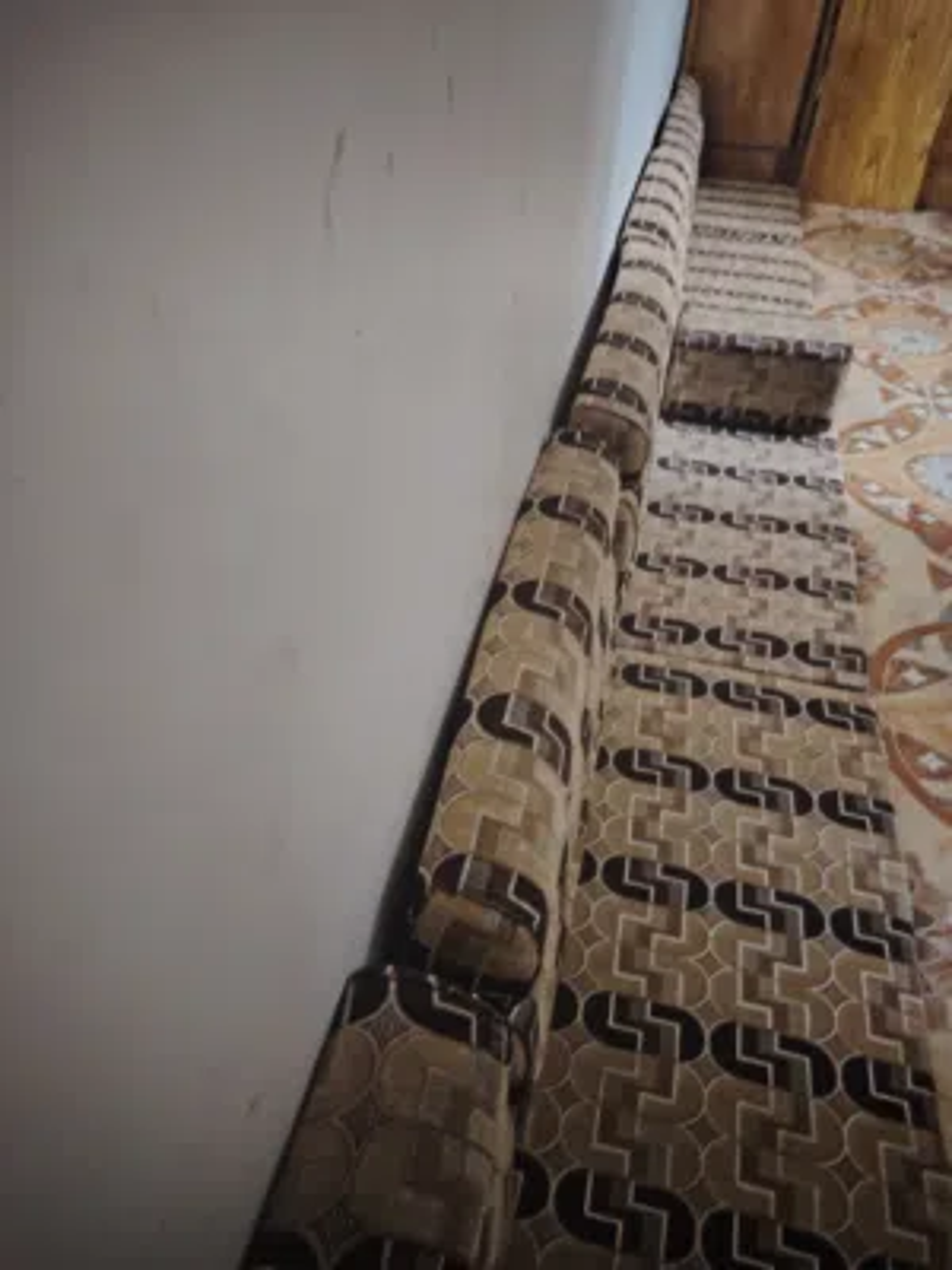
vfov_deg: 71.6
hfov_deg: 56.8
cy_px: 635
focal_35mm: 24
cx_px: 476
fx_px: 880
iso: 8256
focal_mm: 5.25
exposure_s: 1/16.7
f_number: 1.75
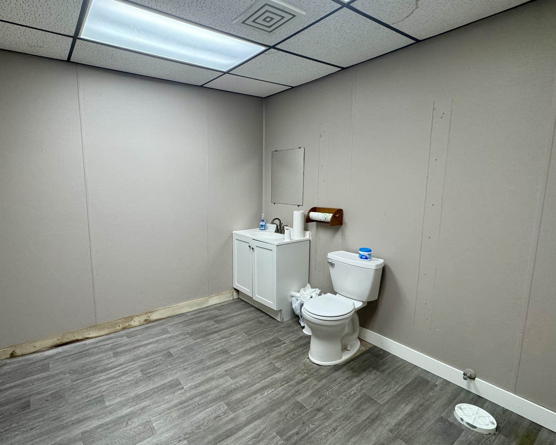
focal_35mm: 18
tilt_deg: -8.2
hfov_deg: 85.5
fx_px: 296
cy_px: 222
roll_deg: +1.1
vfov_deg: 73.8
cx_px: 227
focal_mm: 2.22
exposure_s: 1/120
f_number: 2.2
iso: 200
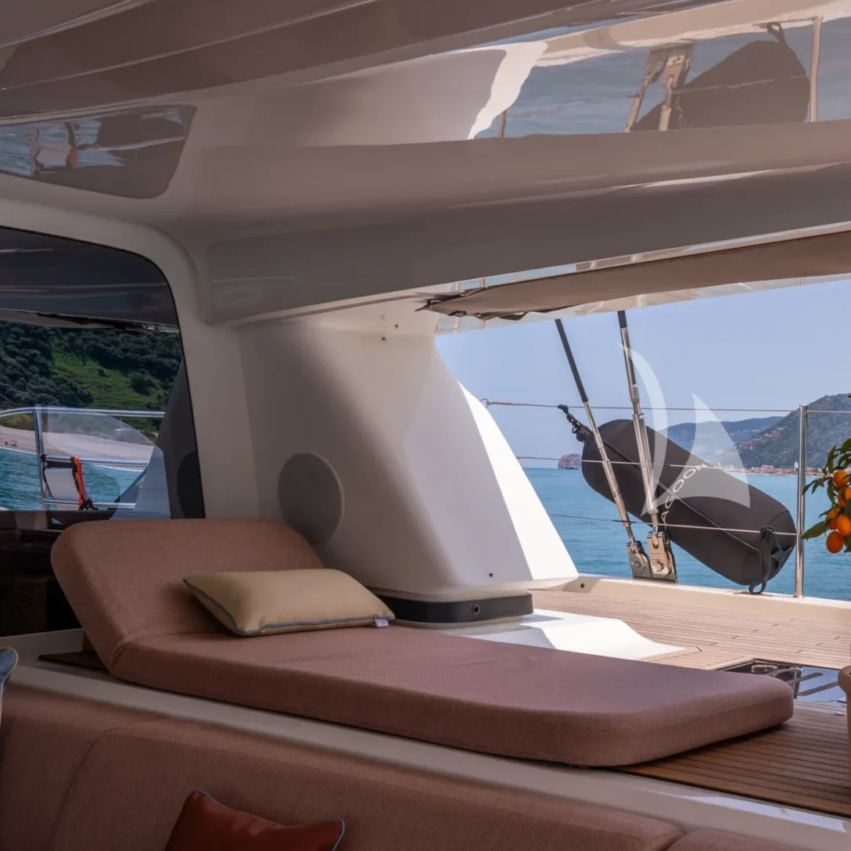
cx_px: 683
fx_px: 1252
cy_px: 429
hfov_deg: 36.3
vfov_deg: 37.6
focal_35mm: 45
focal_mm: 30
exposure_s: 1/125
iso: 80
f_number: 16
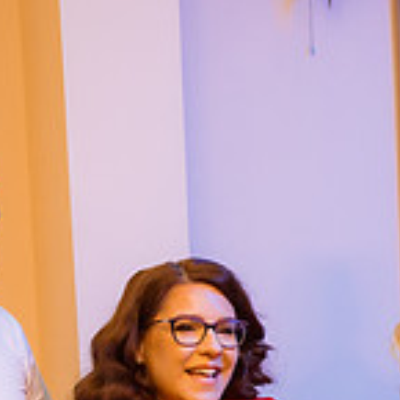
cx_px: 514
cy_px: 450
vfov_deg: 13.0
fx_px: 1726
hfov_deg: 12.8
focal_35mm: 132
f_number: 2.8
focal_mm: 35
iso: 1250
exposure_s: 1/125
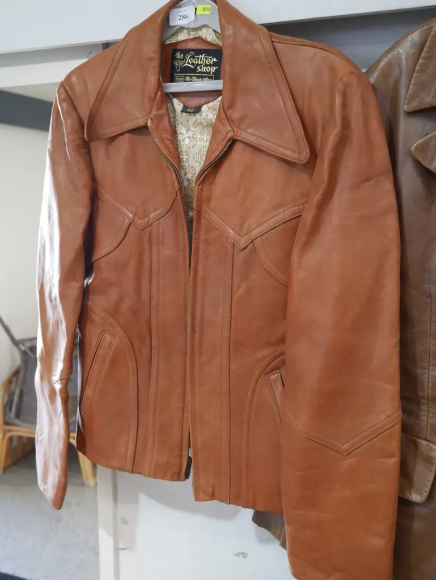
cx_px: 218
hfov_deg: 37.8
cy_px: 290
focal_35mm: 38
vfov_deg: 49.0
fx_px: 638
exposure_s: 1/60
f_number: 4.1
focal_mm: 19
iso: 1000
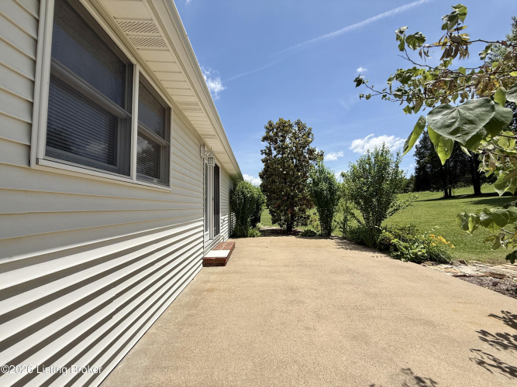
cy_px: 194
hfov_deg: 102.1
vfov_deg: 85.7
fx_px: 209
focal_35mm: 14
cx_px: 258
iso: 50
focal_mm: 2.22
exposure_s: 1/2717
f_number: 2.2
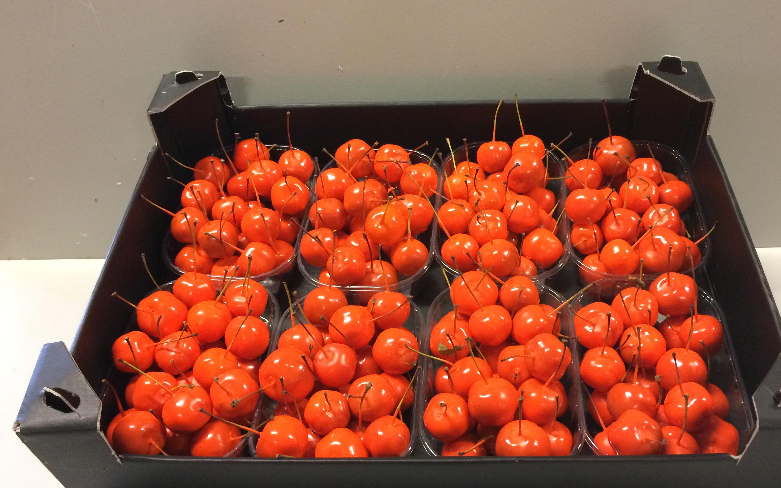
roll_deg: +1.2
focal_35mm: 34
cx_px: 424
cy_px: 255
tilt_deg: -30.9
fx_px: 724
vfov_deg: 37.3
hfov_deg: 56.6
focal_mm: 4.15
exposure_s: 1/33
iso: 320
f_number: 2.2
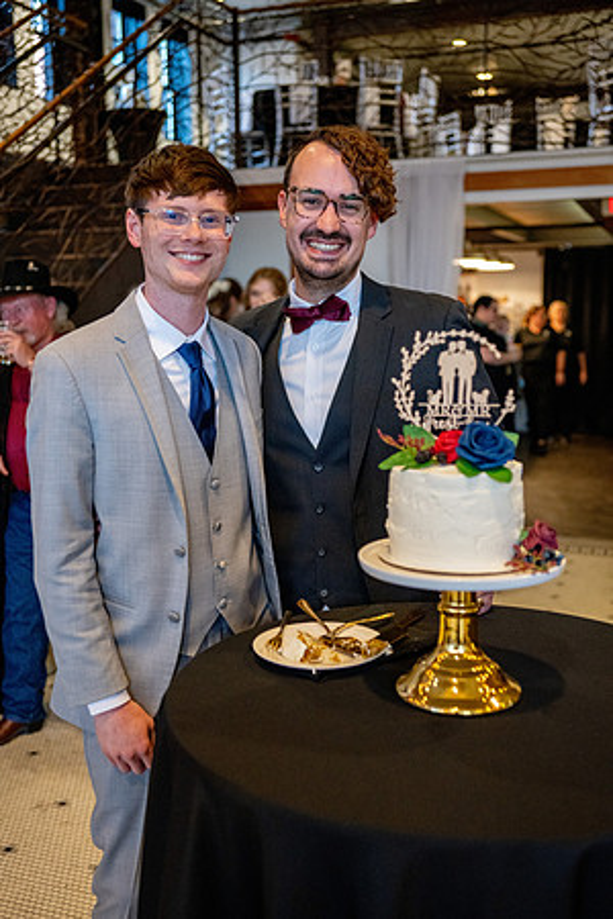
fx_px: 894
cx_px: 306
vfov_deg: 54.4
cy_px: 460
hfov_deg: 37.9
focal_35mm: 35
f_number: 2.8
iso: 5000
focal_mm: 35
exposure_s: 1/200
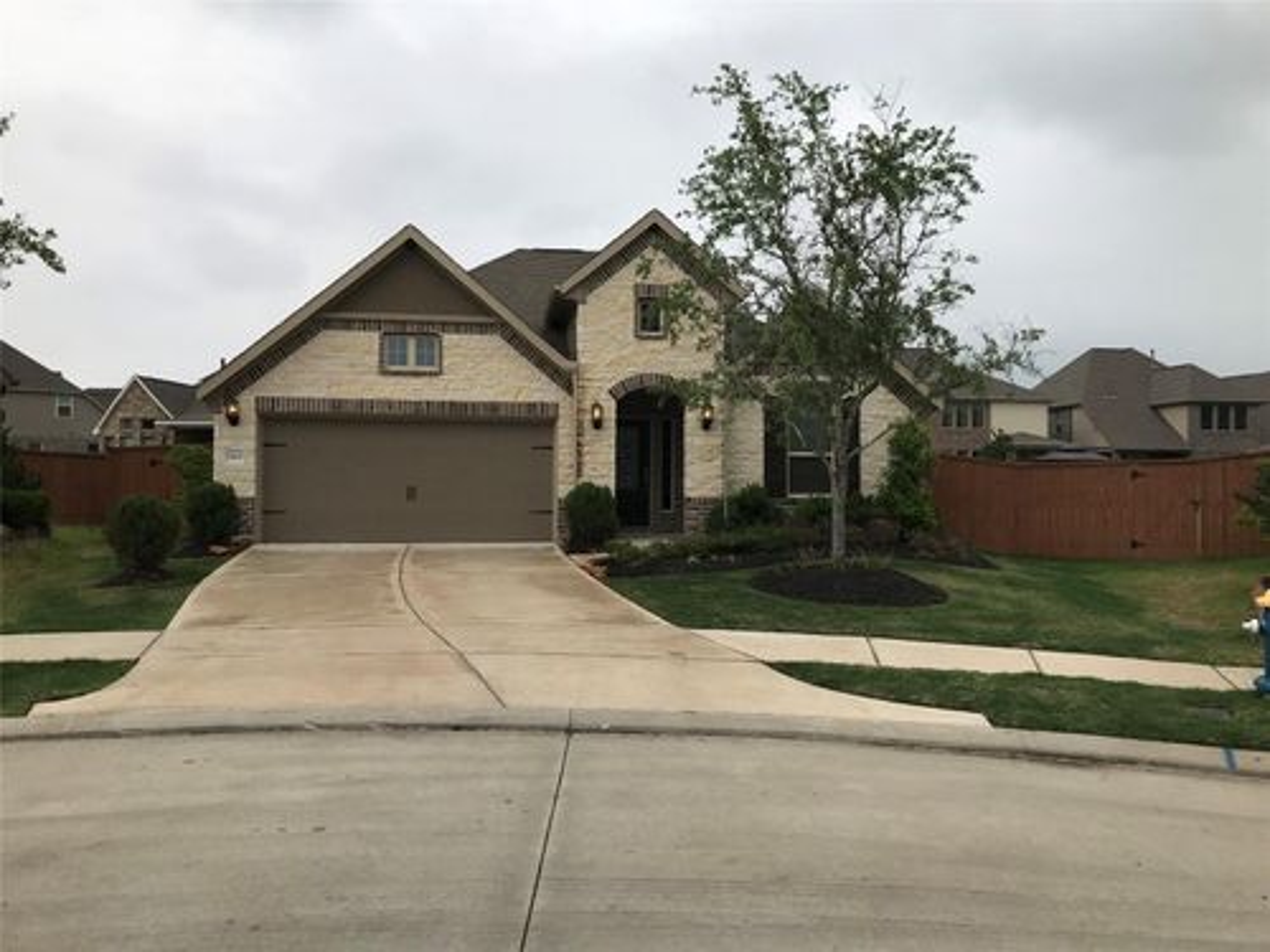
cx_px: 635
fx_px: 1027
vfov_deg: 49.7
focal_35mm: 28
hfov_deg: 63.4
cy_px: 476
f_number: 1.8
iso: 20
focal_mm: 3.99
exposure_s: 1/1916
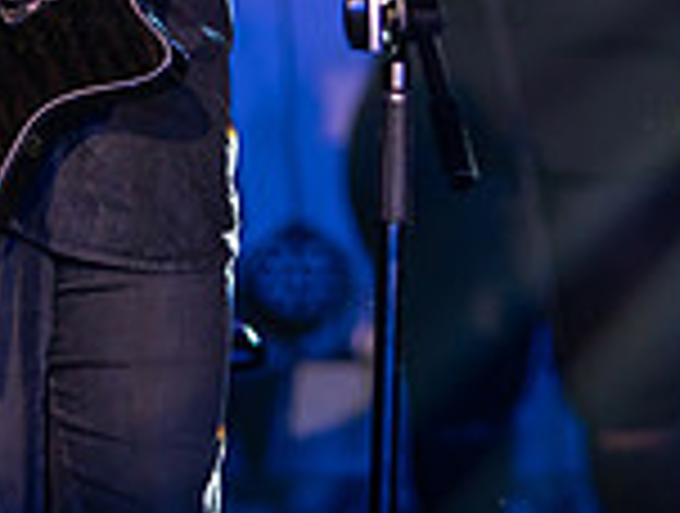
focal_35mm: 313
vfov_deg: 4.7
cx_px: 536
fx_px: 6163
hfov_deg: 6.3
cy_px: -331
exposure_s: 1/500
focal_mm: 85
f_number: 2
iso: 2000
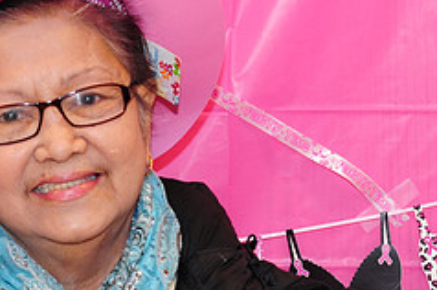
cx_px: 29
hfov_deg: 9.7
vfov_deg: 6.4
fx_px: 2570
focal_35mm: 212
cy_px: 258
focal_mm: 58
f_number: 5.6
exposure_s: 1/60
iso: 640
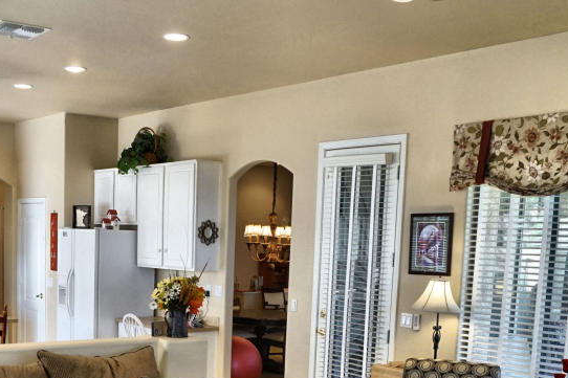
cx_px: 195
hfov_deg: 38.5
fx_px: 804
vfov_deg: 25.5
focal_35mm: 51
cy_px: 352
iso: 1000
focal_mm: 16
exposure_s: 1/160
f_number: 4
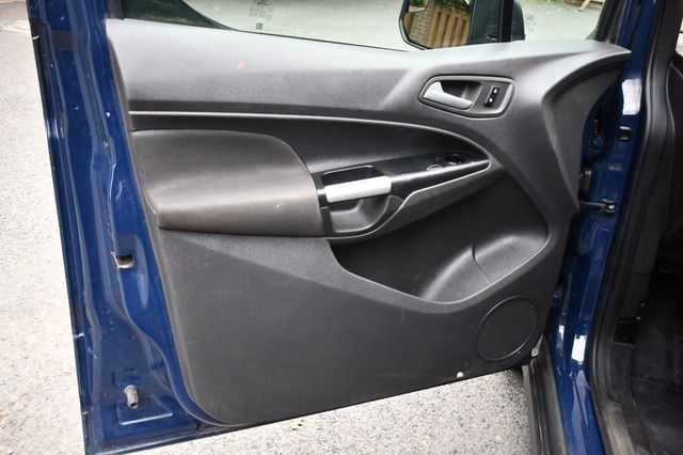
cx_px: 342
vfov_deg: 42.3
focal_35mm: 31
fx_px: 588
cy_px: 228
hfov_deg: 60.3
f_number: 3.8
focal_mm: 21
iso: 800
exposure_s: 1/200
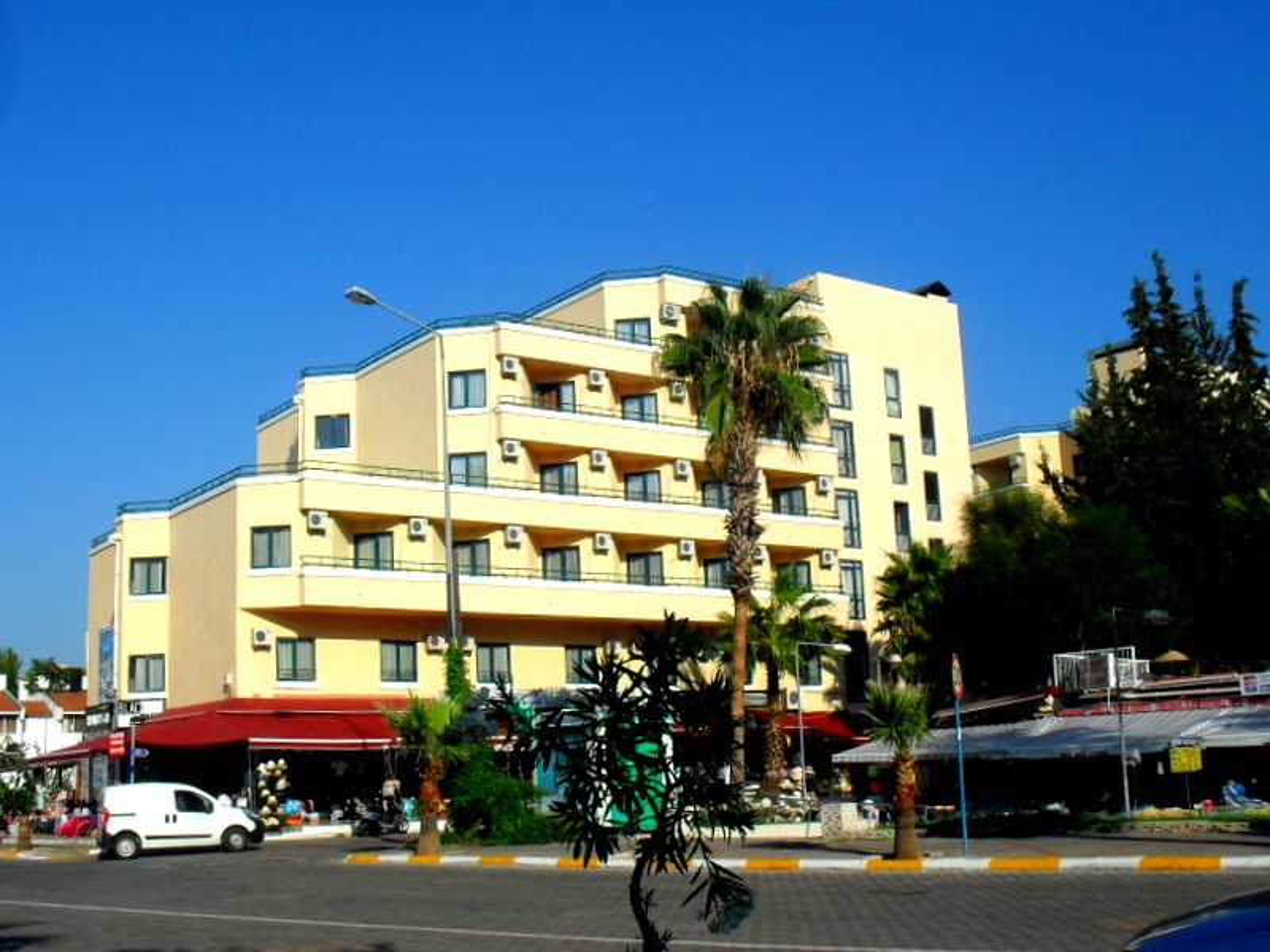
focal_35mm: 38
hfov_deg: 49.0
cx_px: 635
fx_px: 1394
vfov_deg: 37.7
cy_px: 476
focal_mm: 6.3
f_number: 8.3
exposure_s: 1/350
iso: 80
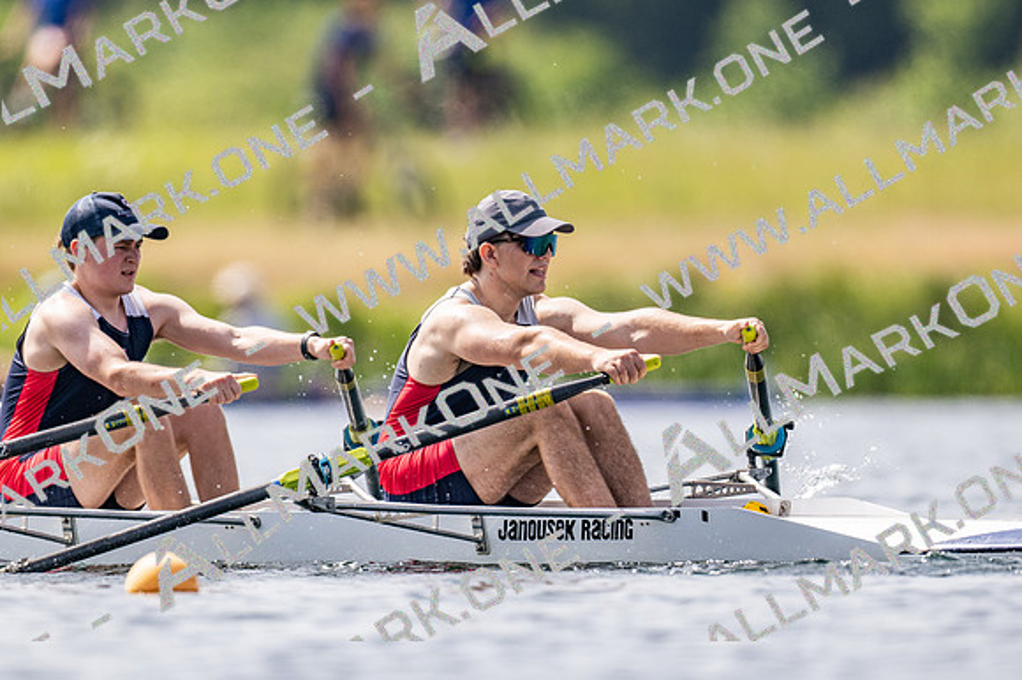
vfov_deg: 1.5
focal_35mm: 900
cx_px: 511
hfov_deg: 2.3
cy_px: 340
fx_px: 25534
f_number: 4
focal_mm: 600
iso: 180
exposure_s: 1/2500
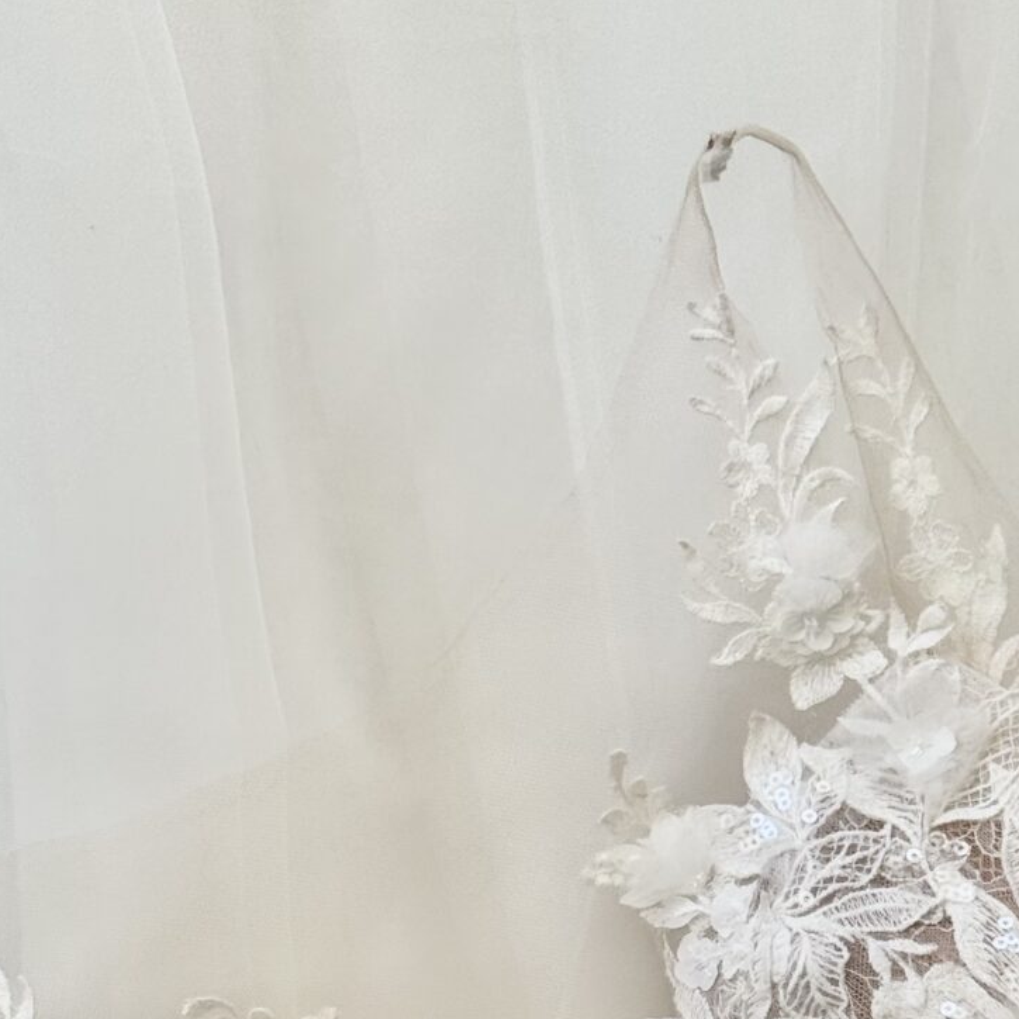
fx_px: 3997
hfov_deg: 14.5
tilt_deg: -83.3
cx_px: 636
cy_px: 1233
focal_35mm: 120
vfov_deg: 14.1
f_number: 1.78
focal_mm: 6.76
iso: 64
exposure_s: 1/843
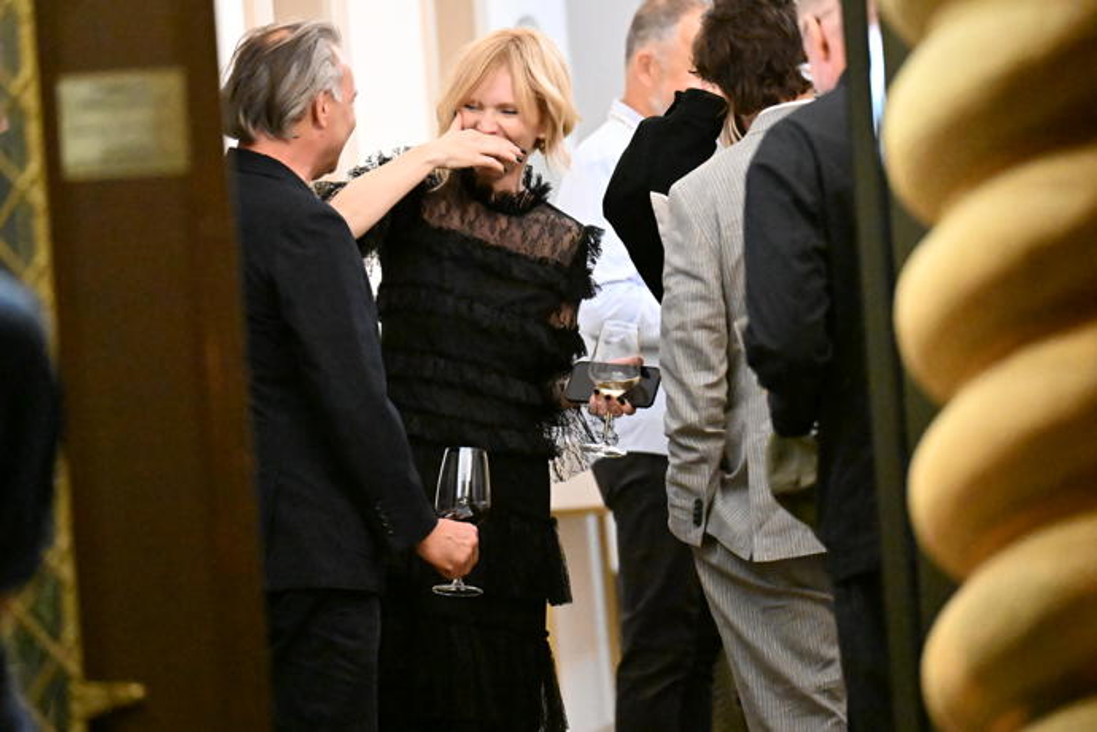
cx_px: 548
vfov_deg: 4.6
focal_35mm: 300
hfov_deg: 6.9
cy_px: 366
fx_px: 9141
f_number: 2.8
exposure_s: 1/320
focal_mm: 200
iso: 20000
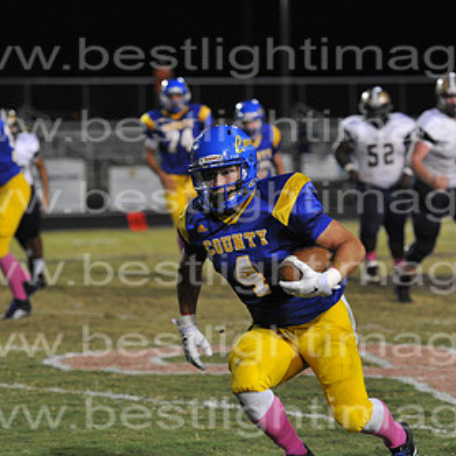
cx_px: 300
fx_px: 3577
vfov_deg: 7.3
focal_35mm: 240
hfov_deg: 7.3
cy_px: 309
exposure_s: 1/400
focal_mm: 135
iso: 3200
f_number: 3.2
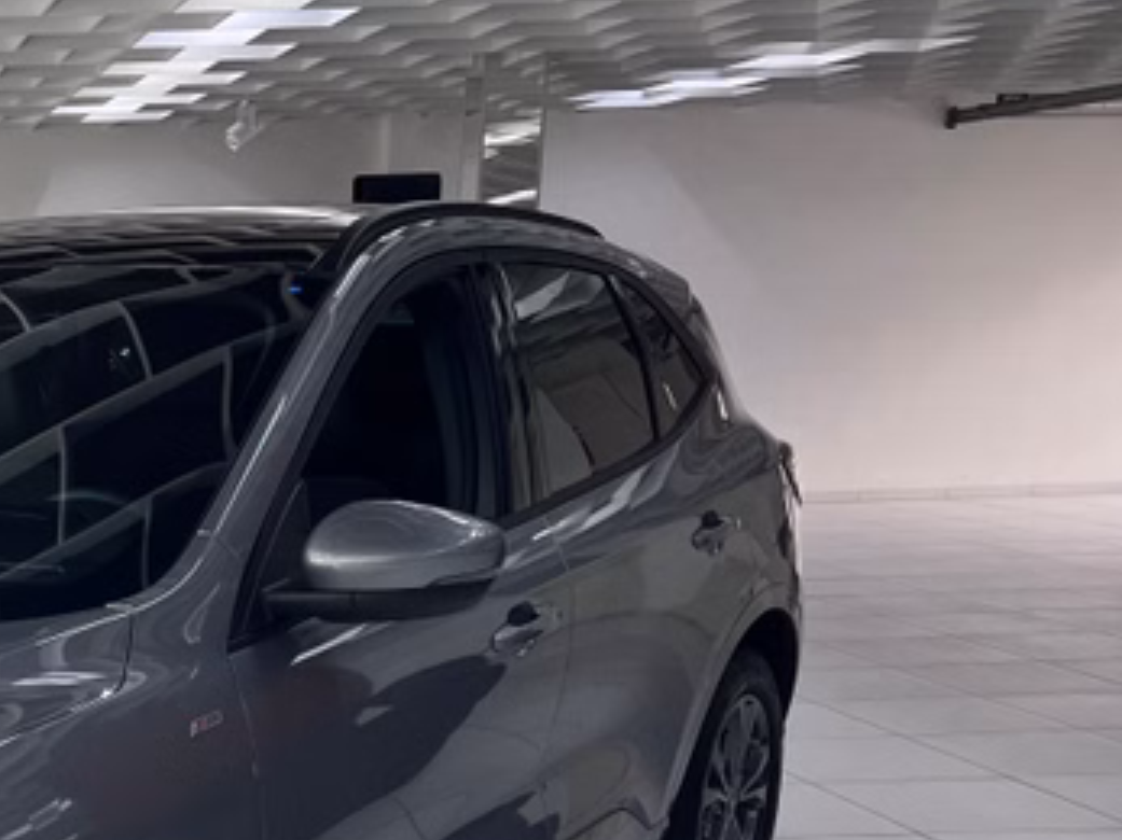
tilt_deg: -14.5
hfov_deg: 28.7
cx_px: -155
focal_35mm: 60
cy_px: 824
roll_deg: +1.5
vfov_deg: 23.5
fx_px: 1944
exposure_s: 1/100
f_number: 1.5
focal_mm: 5.7
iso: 50
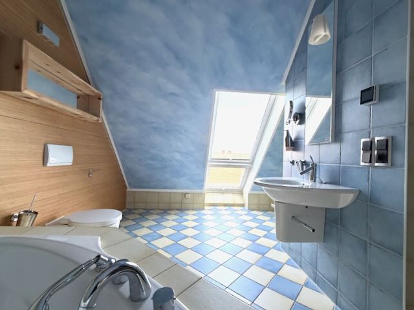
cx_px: 207
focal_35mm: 14
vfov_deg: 85.7
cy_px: 155
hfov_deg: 102.1
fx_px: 167
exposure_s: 1/121
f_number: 2.2
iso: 160
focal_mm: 2.22
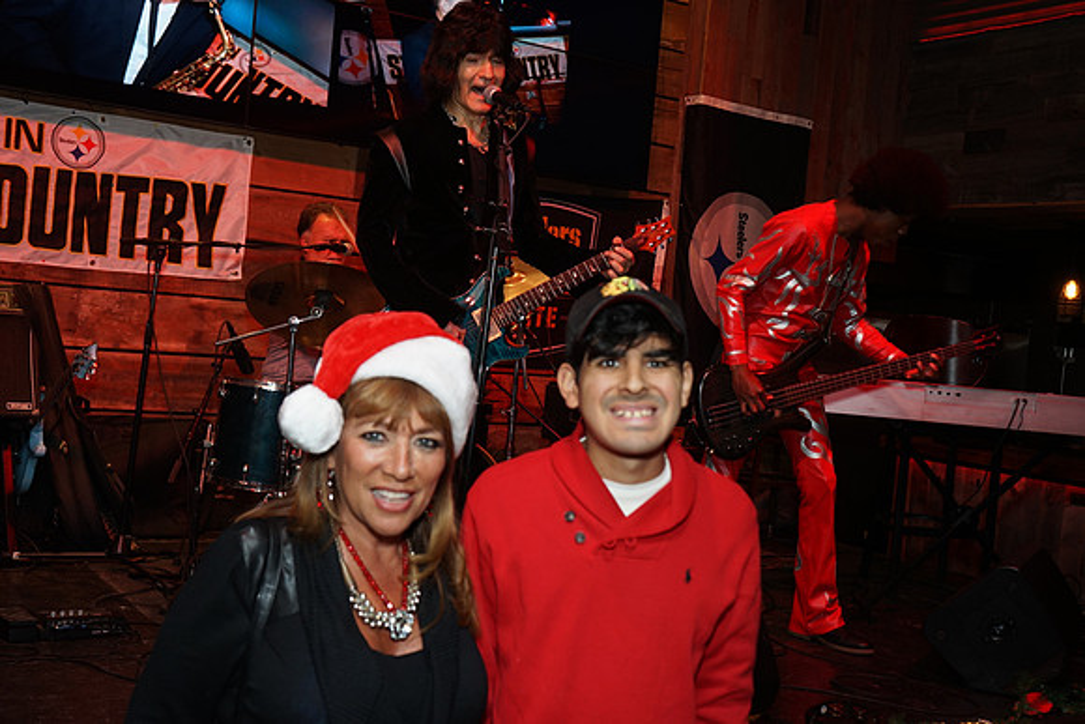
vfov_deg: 33.4
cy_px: 362
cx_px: 542
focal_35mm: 40
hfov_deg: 48.4
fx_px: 1206
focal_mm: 40
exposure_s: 1/80
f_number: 5
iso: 1000
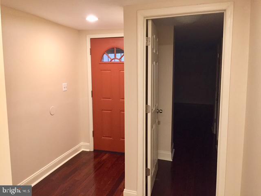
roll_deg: -0.9
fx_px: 219
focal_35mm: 29
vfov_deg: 48.2
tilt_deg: -9.4
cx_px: 130
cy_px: 98
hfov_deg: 61.7
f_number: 2.2
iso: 160
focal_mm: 4.15
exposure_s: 1/30
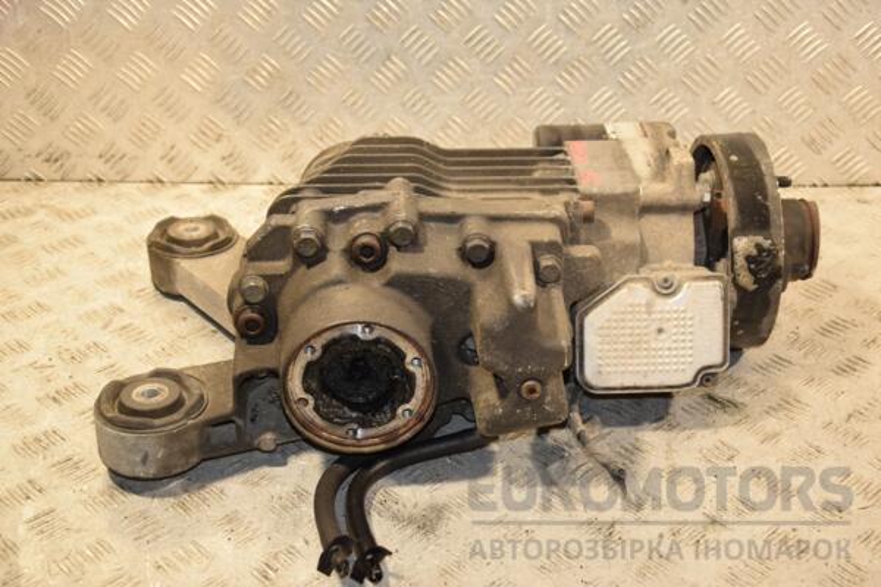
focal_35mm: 57
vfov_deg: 23.8
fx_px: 1395
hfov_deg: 35.1
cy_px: 294
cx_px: 440
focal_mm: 38
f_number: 5
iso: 800
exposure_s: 1/200
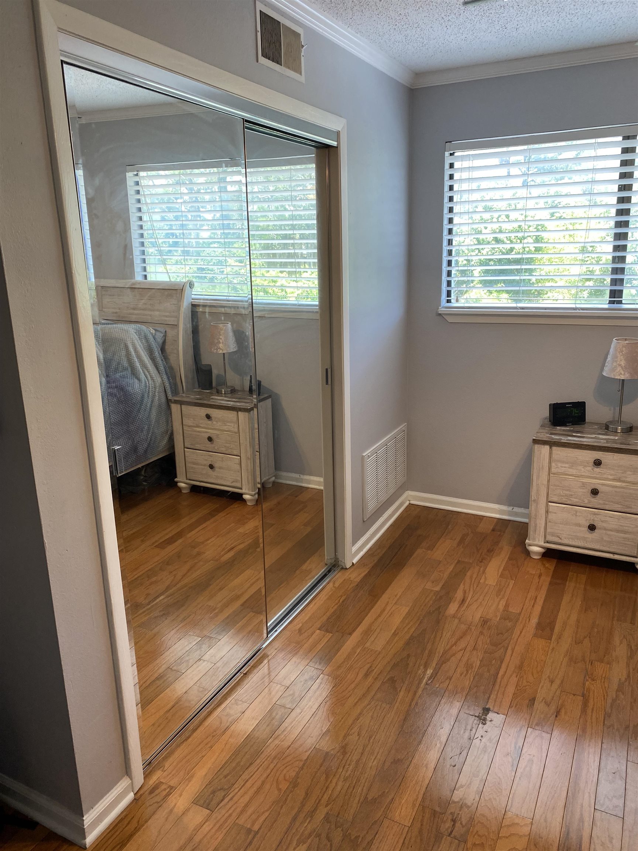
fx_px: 639
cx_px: 319
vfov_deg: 67.3
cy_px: 426
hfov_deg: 53.1
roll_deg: +2.2
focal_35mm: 26
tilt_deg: -16.1
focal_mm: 4.25
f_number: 1.8
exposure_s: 1/122
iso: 100
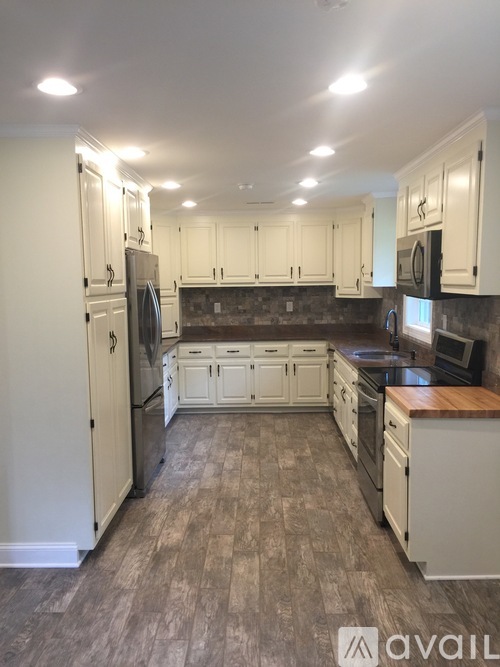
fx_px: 559
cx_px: 250
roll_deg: +1.6
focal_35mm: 29
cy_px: 334
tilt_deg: -4.0
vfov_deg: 61.7
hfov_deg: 48.2
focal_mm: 4.15
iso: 32
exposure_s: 1/15
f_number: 2.2
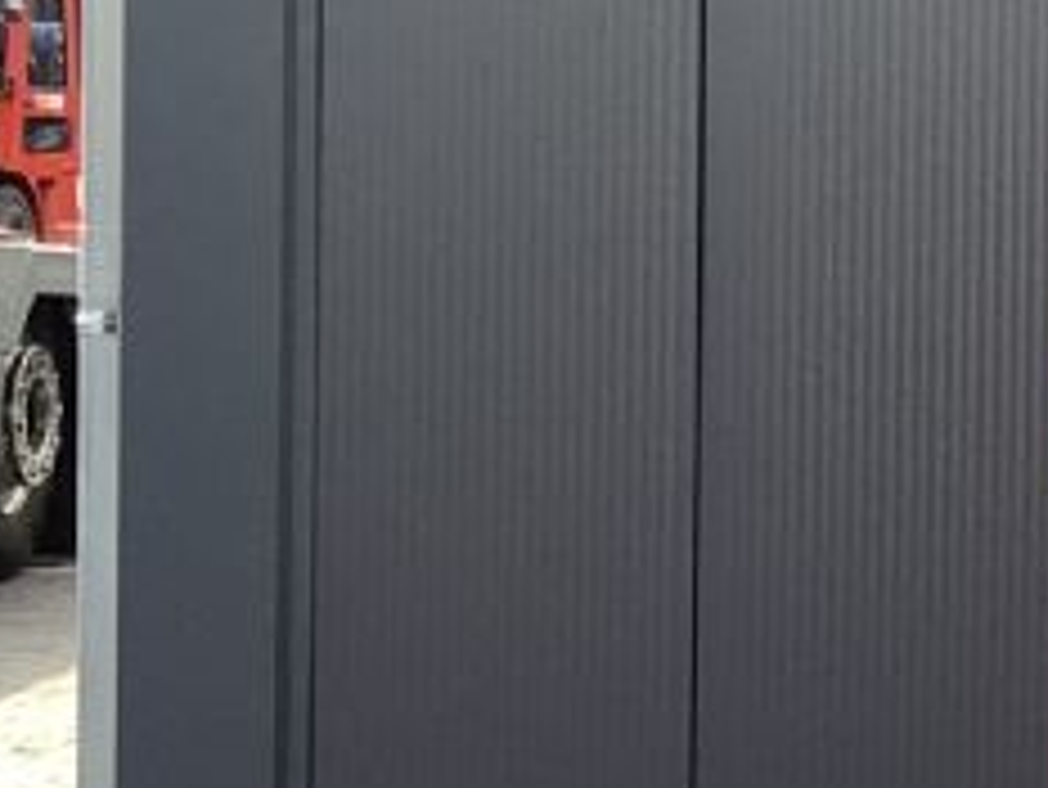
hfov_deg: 10.7
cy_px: 207
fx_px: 5149
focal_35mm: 170
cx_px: 2047
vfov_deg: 8.7
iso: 25
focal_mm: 3.3
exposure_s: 1/201
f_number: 2.4
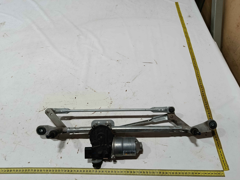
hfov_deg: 71.6
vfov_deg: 56.8
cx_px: 120
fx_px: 166
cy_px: 90
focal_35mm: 24
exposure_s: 1/120
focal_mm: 5.24
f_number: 1.7
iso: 138
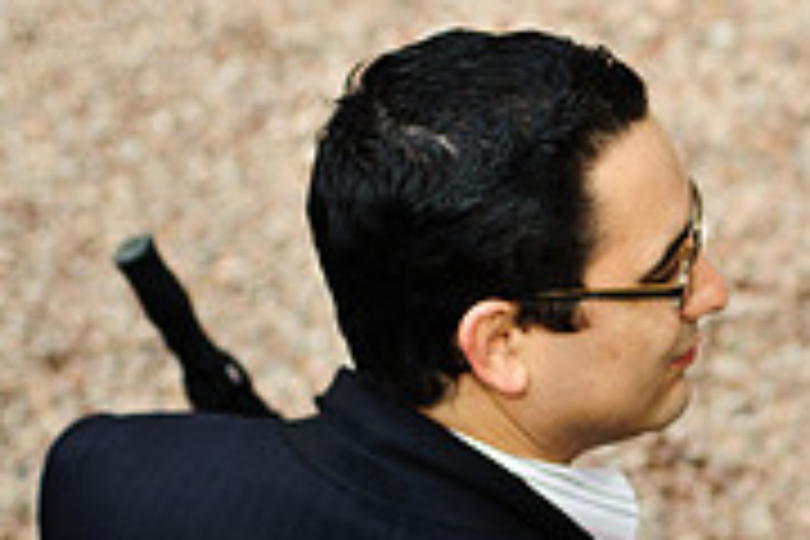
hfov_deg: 12.4
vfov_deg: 8.5
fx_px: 3622
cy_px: 315
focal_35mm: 161
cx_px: 990
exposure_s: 1/400
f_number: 2.8
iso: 500
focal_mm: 50
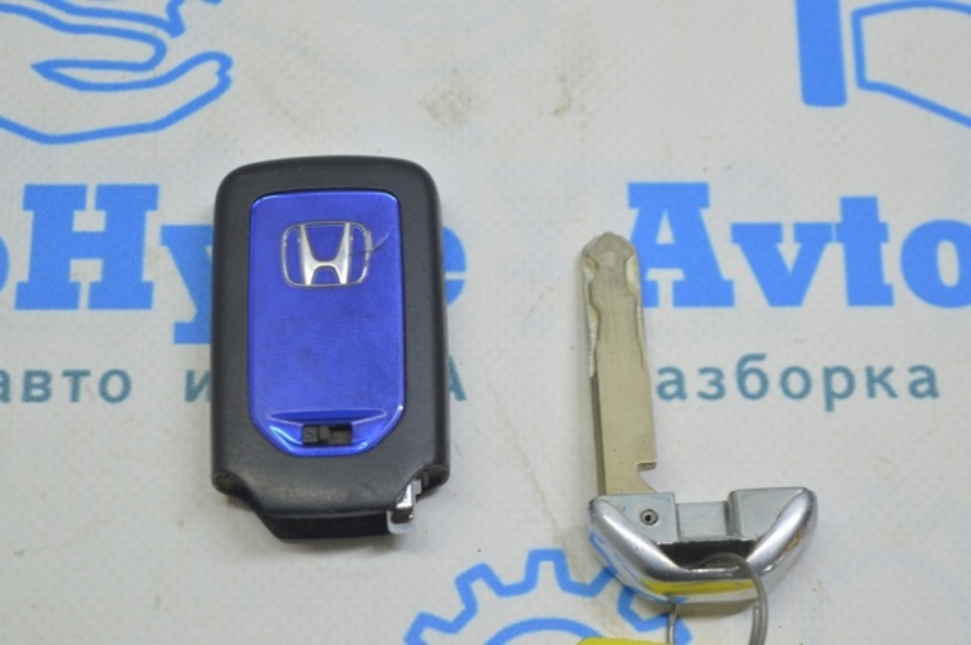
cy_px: 322
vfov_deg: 16.5
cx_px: 486
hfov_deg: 24.6
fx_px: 2222
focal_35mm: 82
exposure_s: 1/25
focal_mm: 55
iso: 400
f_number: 5.6
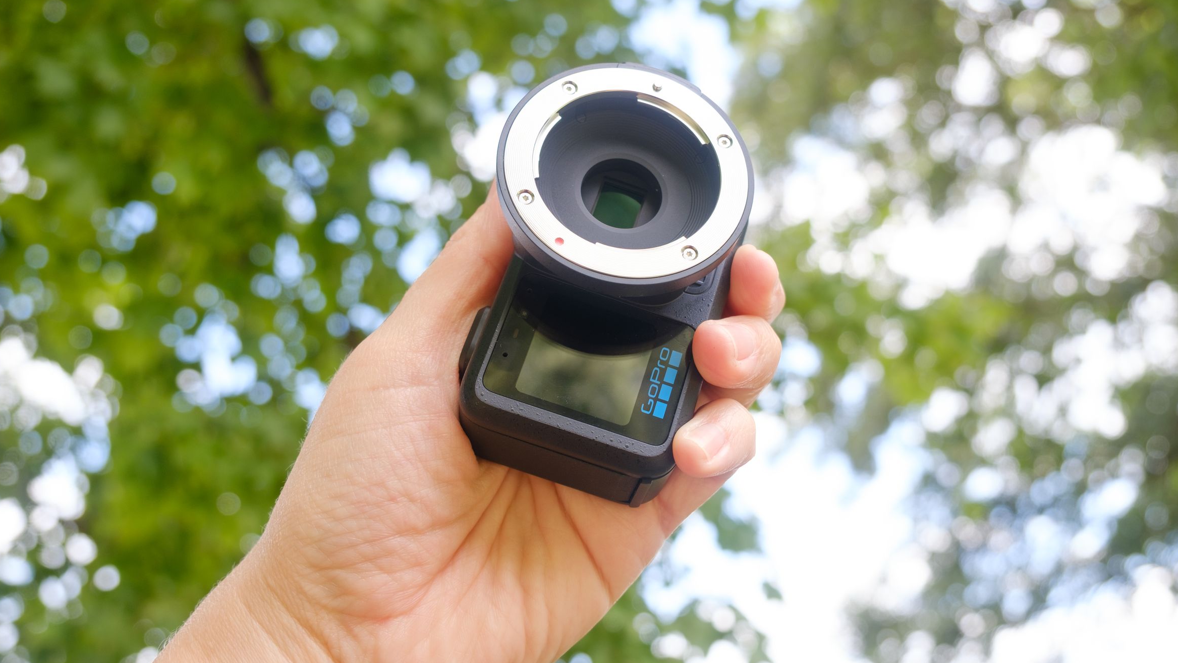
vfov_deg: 33.7
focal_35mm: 35
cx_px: 672
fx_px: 1093
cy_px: 353
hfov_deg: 56.4
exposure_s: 1/125
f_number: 4
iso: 160
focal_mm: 19.2
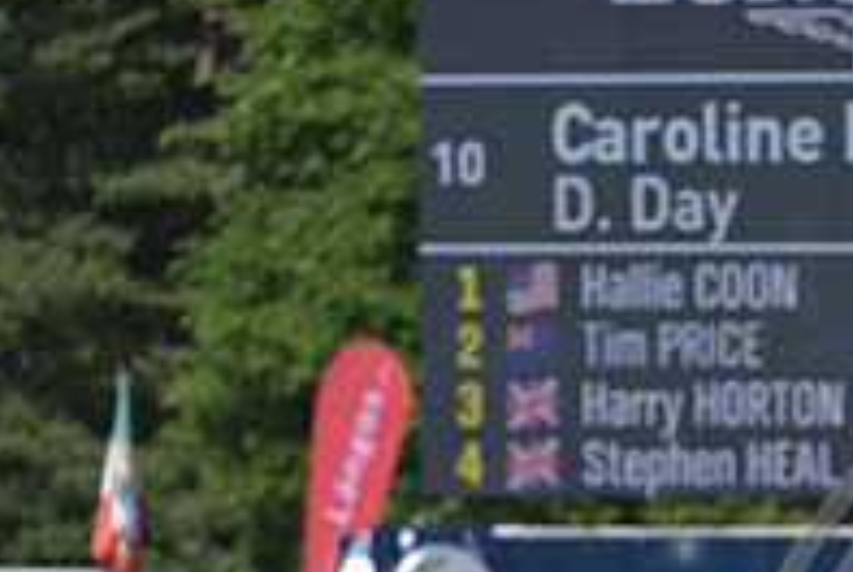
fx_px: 16729
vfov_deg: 2.0
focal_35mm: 705
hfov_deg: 2.9
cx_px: 1139
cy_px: 704
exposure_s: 1/1250
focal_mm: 240
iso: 250
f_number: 5
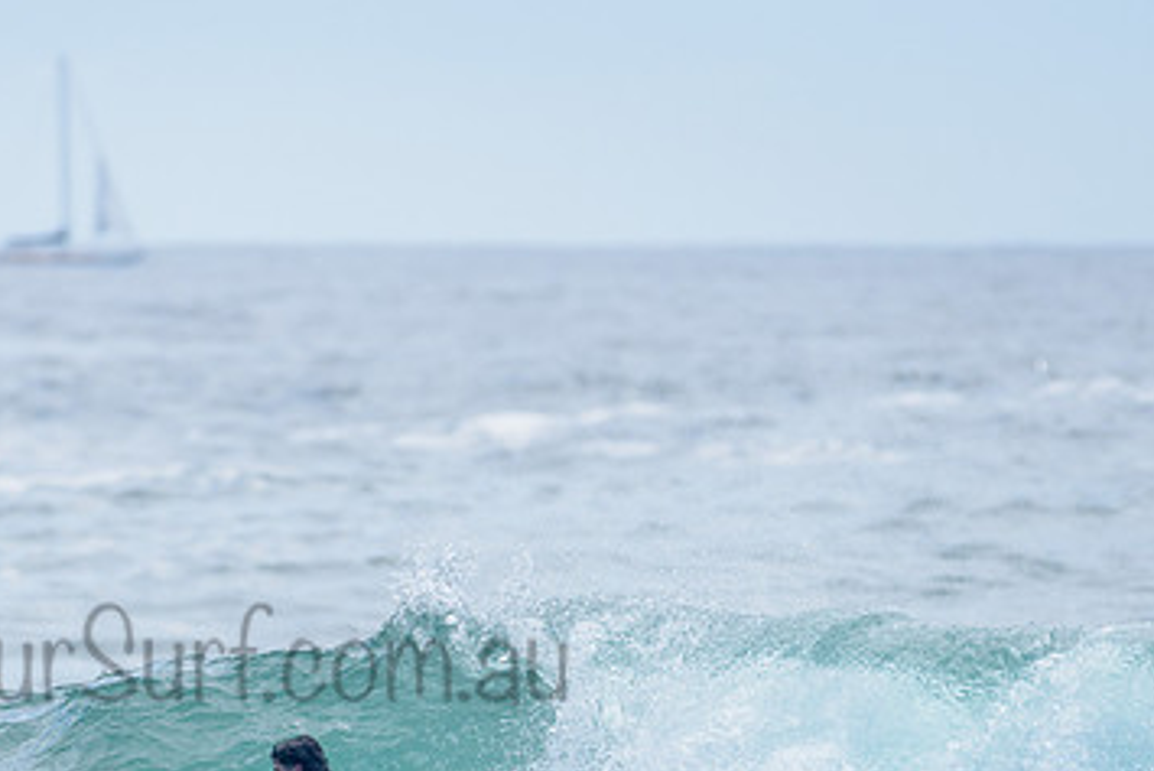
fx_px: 32099
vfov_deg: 1.4
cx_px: 438
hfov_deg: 2.1
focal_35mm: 1001
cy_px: 769
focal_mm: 500
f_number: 5.6
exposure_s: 1/2000
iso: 280
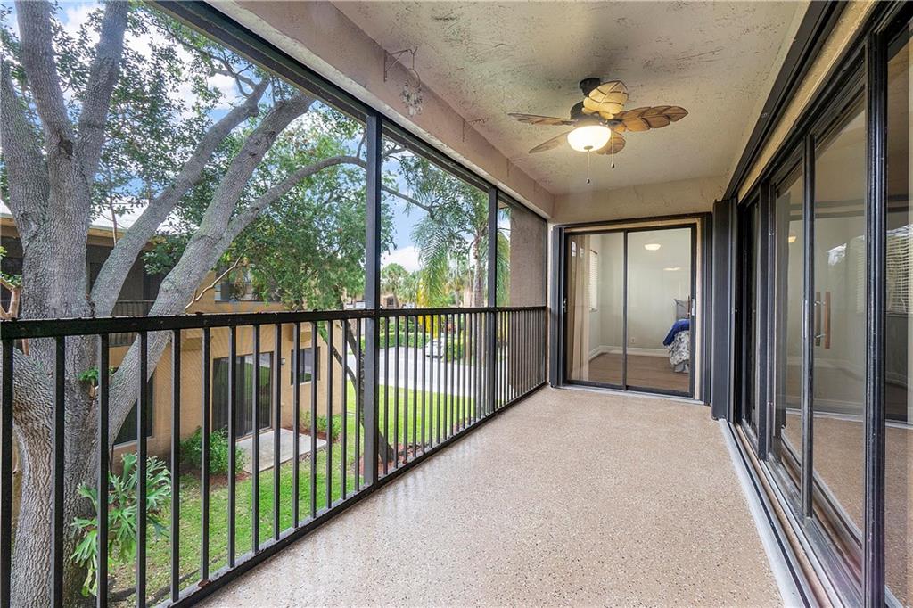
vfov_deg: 77.3
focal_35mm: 15
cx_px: 456
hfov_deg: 100.4
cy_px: 304
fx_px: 380
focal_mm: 10
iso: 160
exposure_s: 1/30
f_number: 10
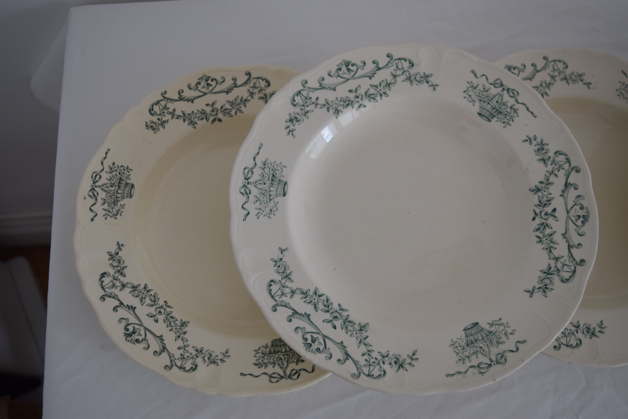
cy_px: 210
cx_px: 314
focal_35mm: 38
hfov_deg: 51.3
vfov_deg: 35.5
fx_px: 654
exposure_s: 1/60
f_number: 4
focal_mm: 25
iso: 400
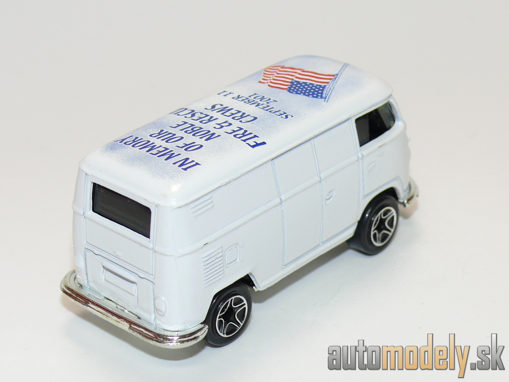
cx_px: 254
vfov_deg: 14.5
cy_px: 191
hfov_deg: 19.3
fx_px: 1500
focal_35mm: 102
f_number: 4
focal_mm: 13.3
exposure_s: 1/30
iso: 100
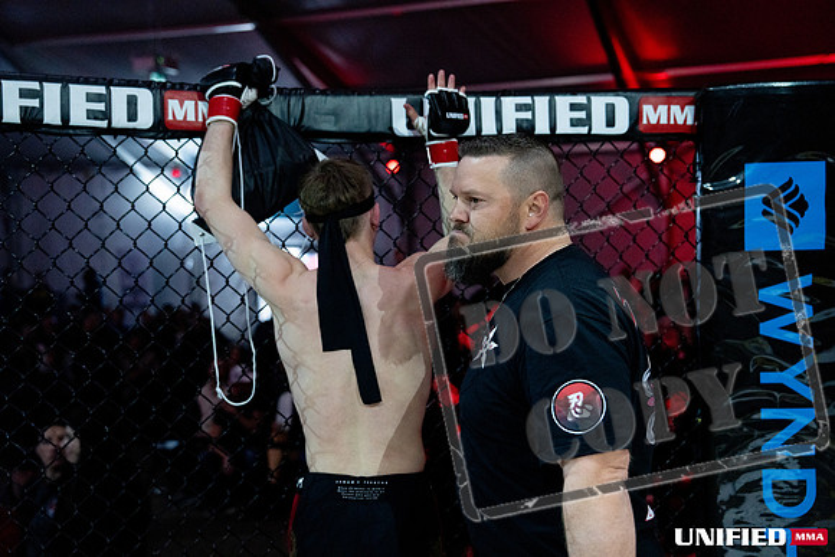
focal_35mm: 45
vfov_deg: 29.9
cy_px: 278
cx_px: 418
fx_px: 1044
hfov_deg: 43.6
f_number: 2.8
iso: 3200
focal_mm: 45
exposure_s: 1/1250
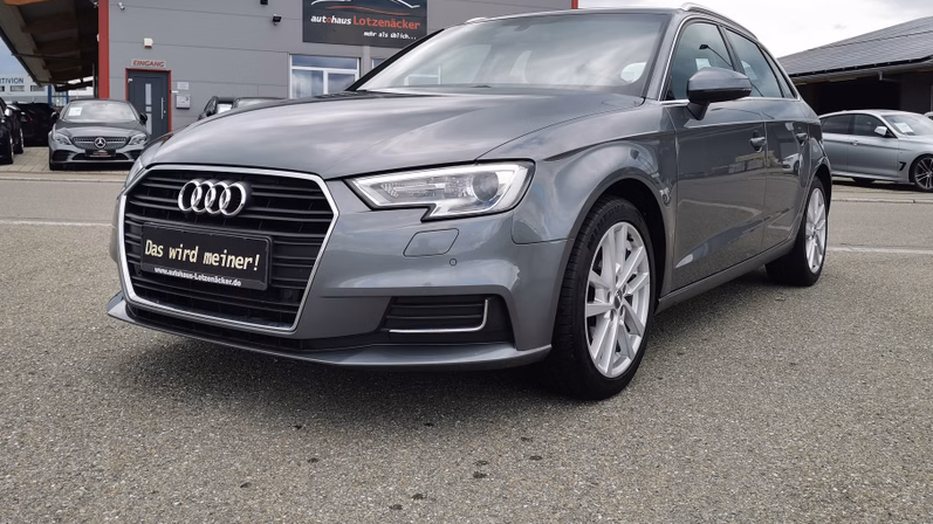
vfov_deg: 33.5
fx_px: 866
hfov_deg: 56.6
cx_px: 466
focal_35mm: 35
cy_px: 186
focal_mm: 5.58
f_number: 1.8
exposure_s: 1/988
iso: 50
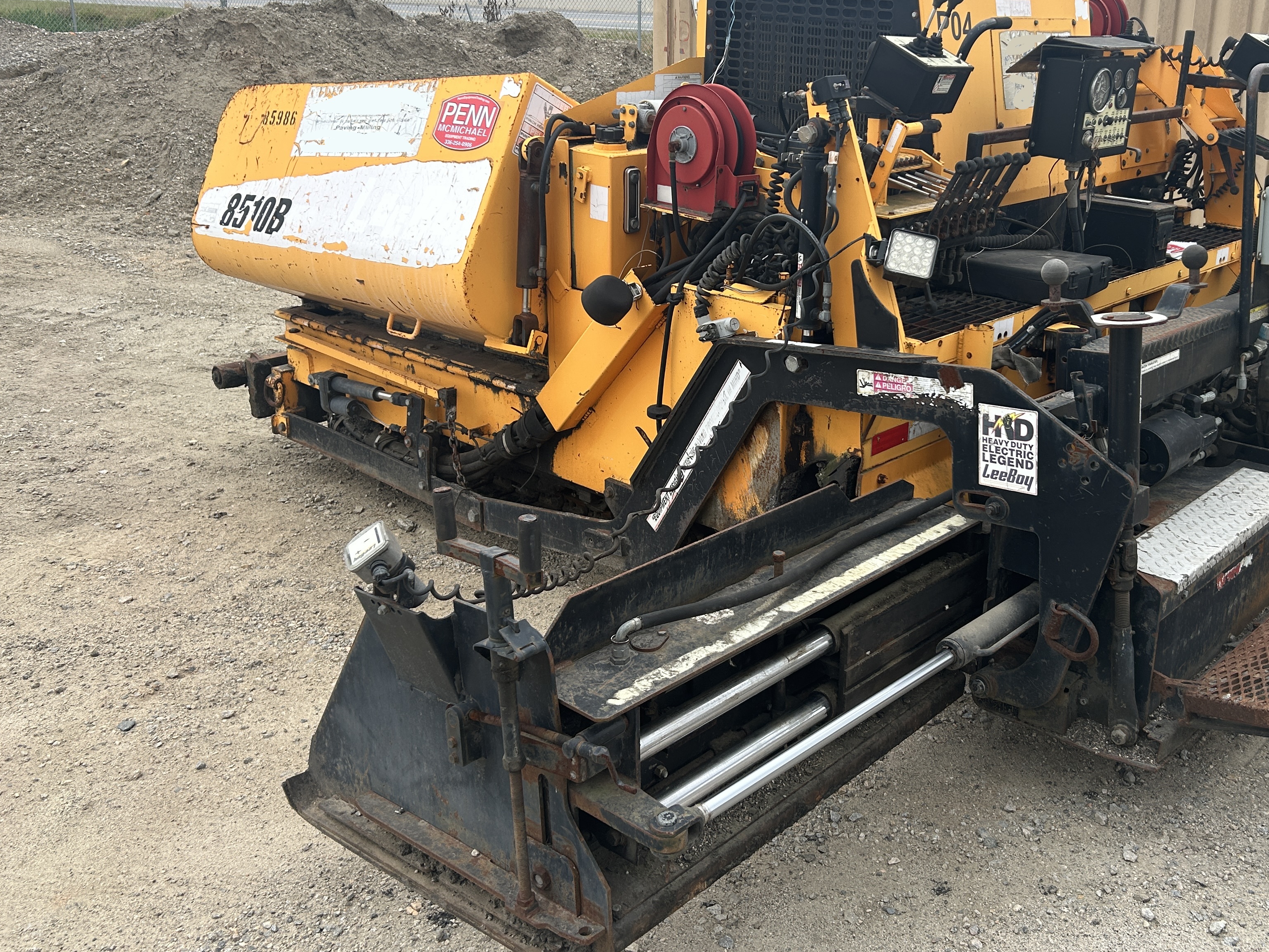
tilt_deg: -16.6
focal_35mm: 34
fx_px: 1246
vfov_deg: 41.6
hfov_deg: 53.4
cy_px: 384
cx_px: 785
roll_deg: -0.5
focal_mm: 5.7
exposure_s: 1/1019
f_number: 1.5
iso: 50
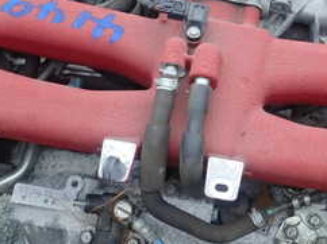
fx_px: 585
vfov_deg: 23.3
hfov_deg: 30.9
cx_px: 227
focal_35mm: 62
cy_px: 57
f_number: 2
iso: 100
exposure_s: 1/100
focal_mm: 4.5
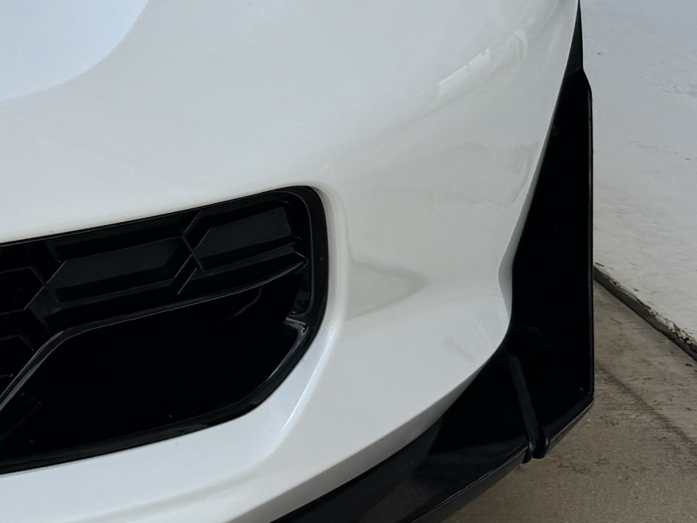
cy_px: 156
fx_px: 1833
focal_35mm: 91
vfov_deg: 16.2
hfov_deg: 17.5
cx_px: -557
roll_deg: -1.2
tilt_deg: -21.8
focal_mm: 6.76
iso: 80
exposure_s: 1/3096
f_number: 1.78
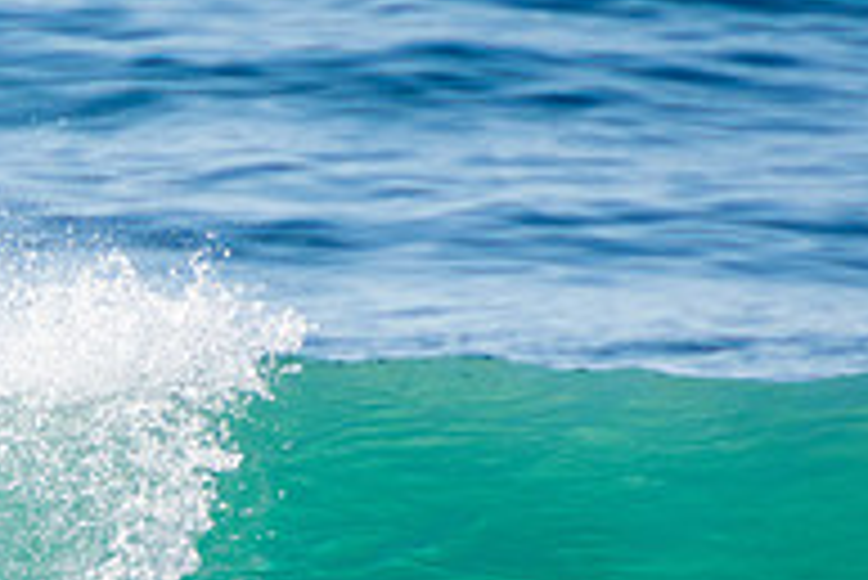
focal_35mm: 1800
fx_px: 43431
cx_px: -225
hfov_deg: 1.1
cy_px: 726
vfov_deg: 0.8
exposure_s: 1/2000
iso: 280
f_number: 5.6
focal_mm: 400
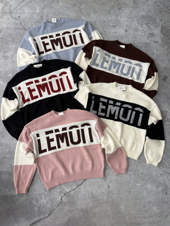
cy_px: 113
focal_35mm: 26
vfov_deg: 67.3
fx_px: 170
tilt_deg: -76.9
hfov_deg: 53.1
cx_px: 85
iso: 32
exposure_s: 1/122
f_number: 1.6
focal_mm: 5.96
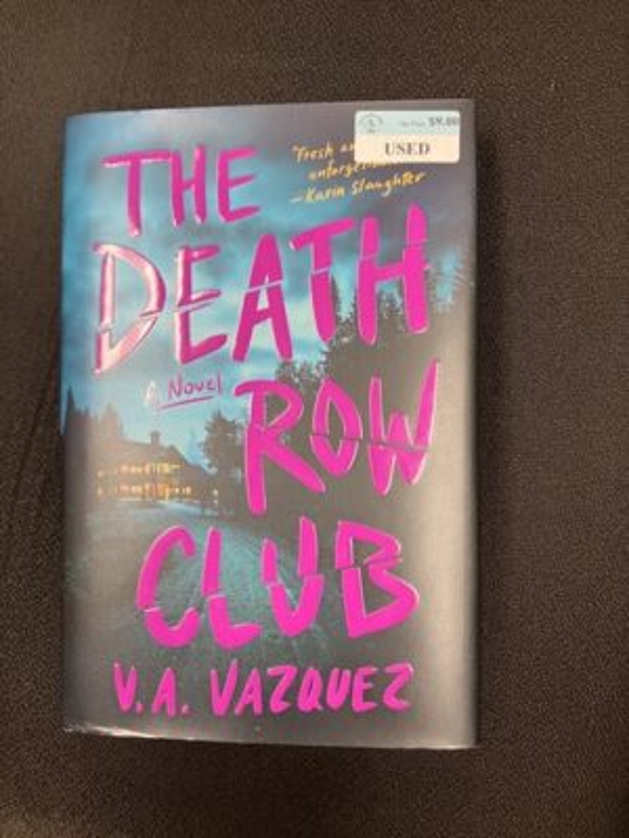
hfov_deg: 49.7
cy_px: 419
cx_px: 314
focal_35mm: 28
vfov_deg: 63.4
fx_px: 678
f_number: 1.8
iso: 160
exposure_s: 1/60
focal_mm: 3.99
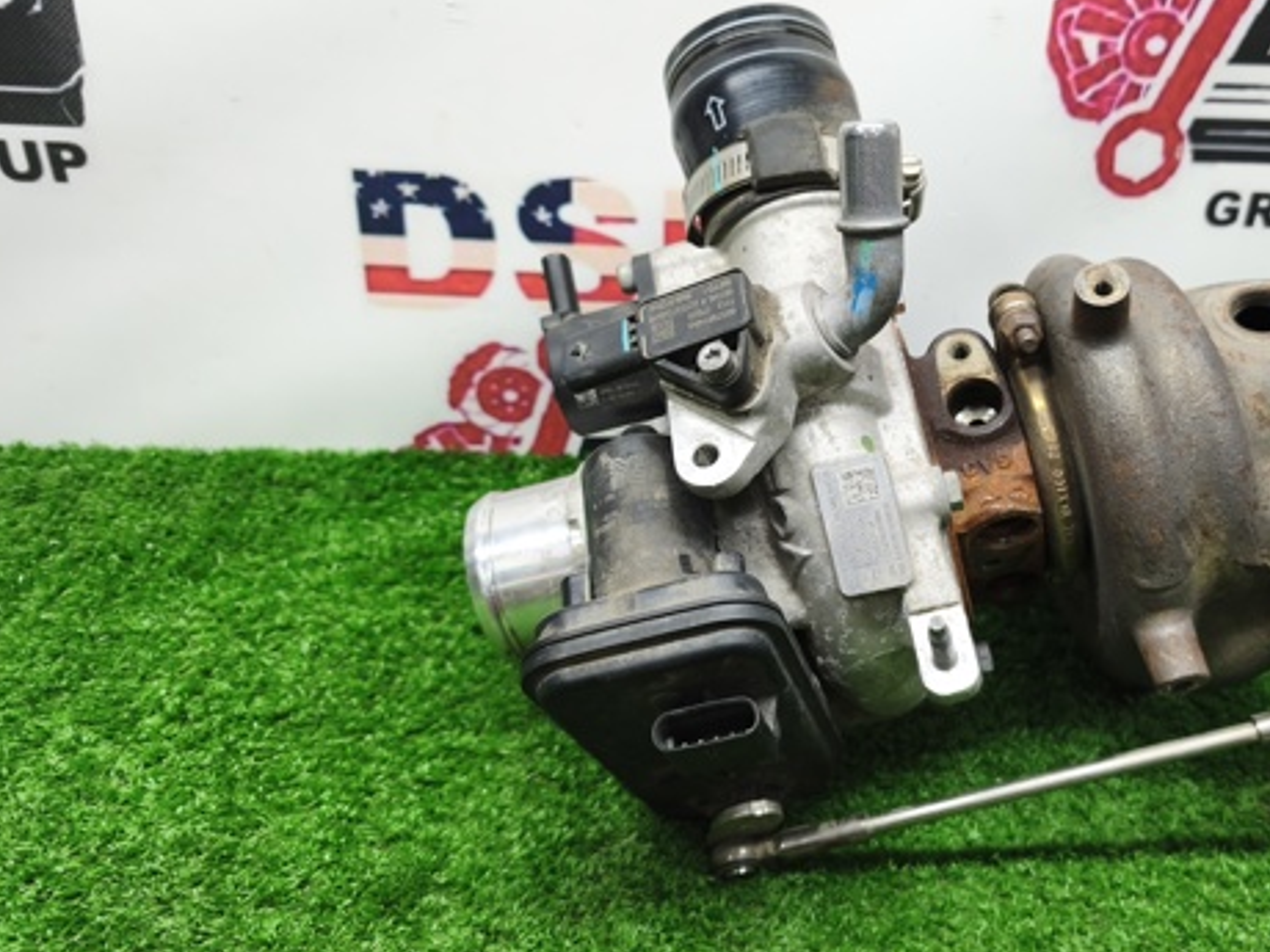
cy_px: 455
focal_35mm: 32
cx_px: 831
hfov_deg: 55.8
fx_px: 1174
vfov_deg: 44.1
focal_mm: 5.35
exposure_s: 1/100
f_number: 1.7
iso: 250
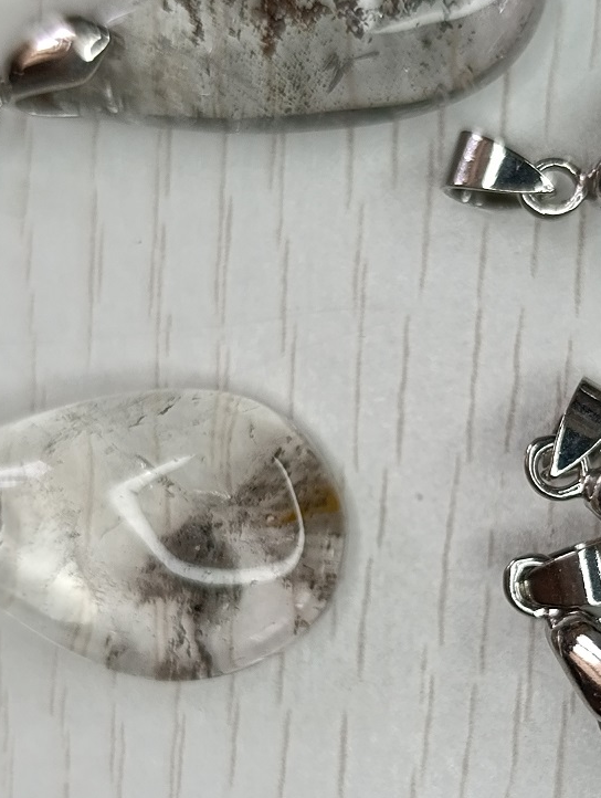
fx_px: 1500
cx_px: 428
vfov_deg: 29.6
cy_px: 504
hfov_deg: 22.5
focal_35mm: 65
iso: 160
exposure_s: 1/100
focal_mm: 6.14
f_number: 1.6
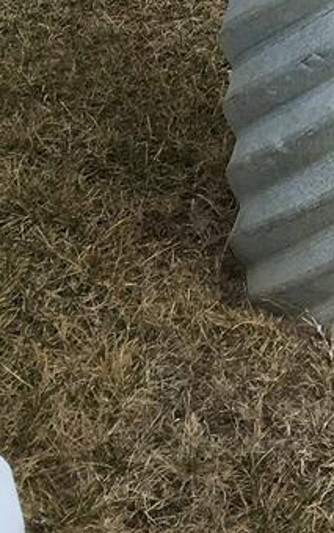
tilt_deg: -15.7
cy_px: -499
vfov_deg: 11.8
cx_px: 191
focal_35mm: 161
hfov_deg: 8.2
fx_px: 2341
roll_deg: +3.0
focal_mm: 4.15
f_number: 2.2
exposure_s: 1/1748
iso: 25
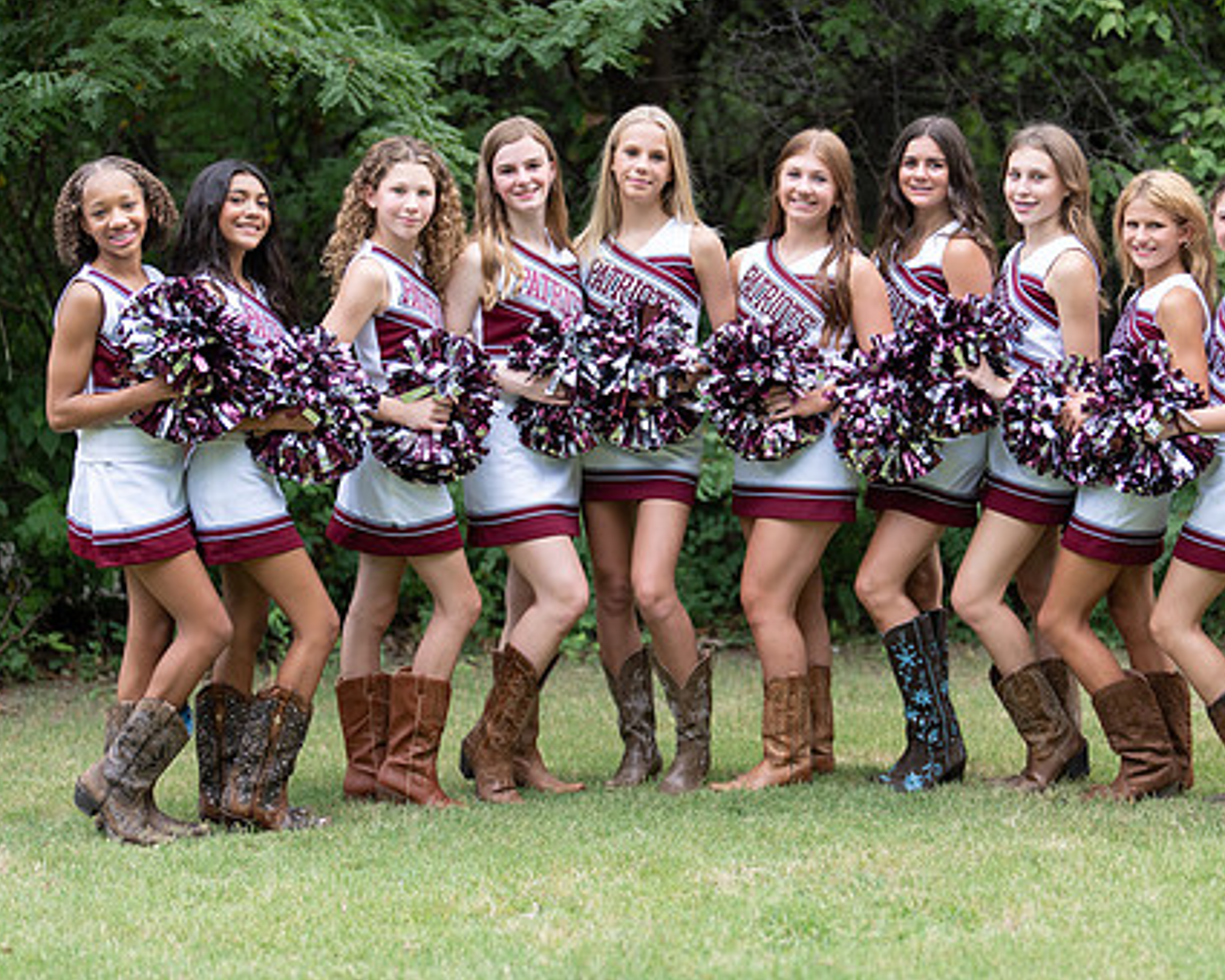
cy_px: 464
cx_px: 805
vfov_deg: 18.7
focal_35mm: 82
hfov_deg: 23.2
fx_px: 2973
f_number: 1.2
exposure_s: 1/640
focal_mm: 50
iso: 100
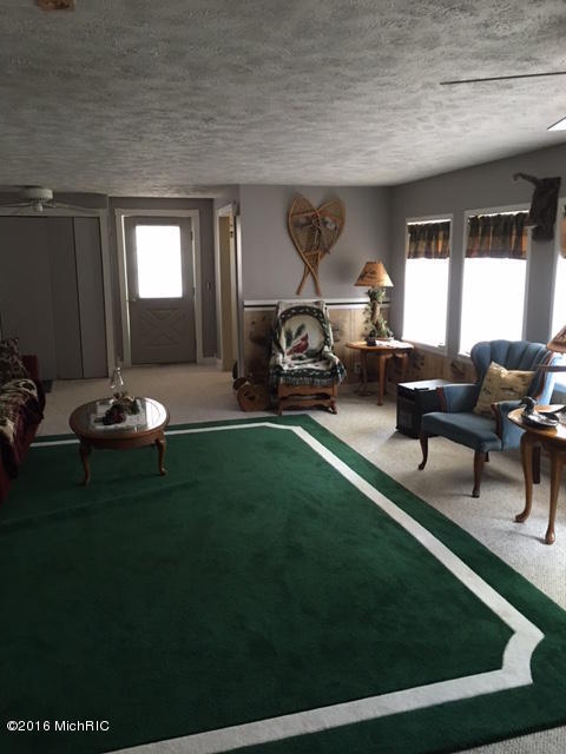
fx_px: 632
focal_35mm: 29
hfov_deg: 48.2
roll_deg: -0.6
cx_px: 283
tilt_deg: -11.8
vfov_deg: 61.7
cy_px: 377
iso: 100
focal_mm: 4.15
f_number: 2.2
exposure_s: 1/8
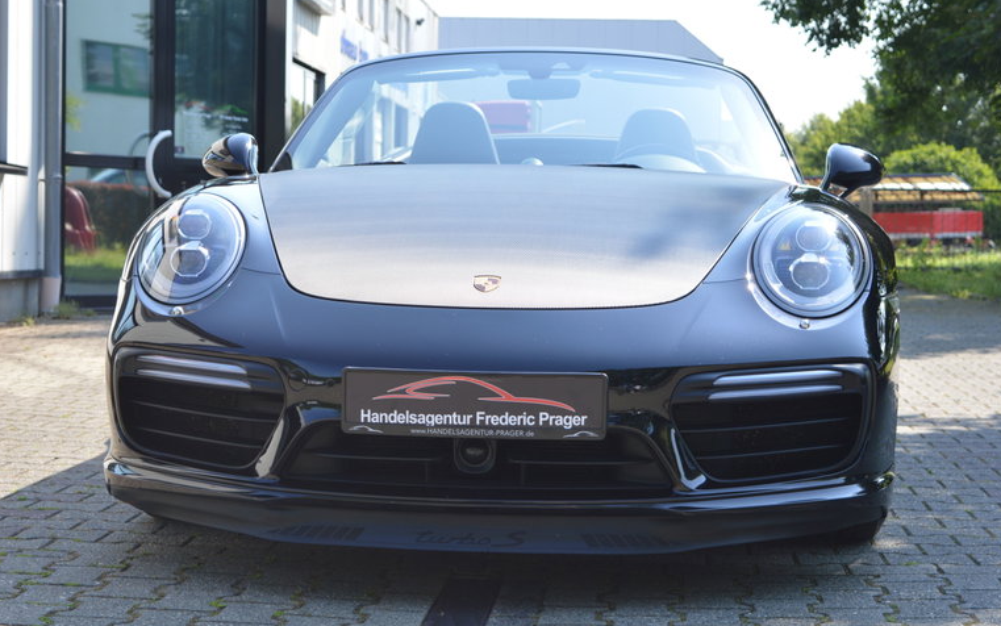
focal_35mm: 74
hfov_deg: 27.8
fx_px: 2019
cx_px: 501
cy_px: 332
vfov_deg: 17.6
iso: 100
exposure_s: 1/160
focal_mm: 48
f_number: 6.3
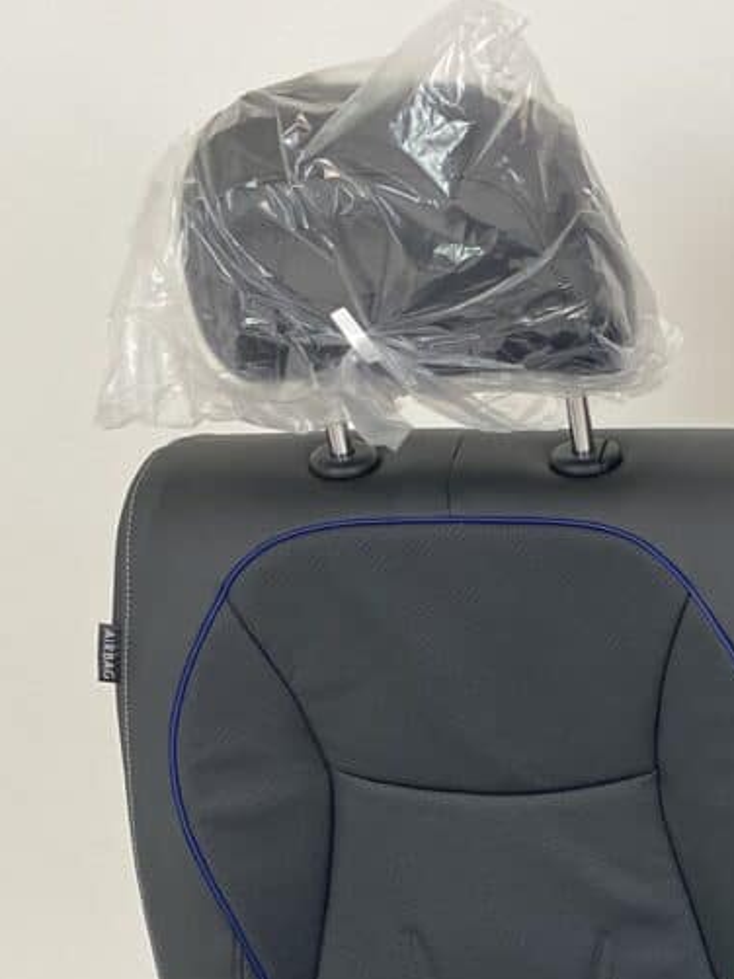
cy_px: 1300
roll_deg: +0.9
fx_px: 2151
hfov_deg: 17.6
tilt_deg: -35.1
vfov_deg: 22.7
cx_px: 1070
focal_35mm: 76
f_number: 1.8
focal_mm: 4.25
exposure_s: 1/100
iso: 125
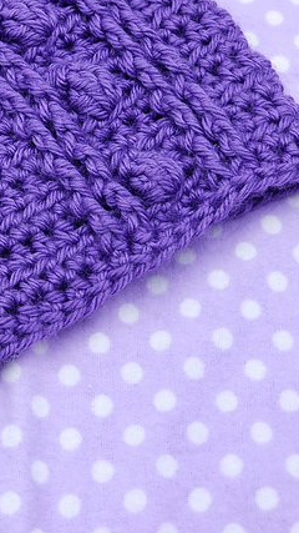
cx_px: 5
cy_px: 162
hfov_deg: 14.0
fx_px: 1199
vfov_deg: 24.8
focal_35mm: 85
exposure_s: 1/120
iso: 50
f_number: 2.4
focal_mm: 6
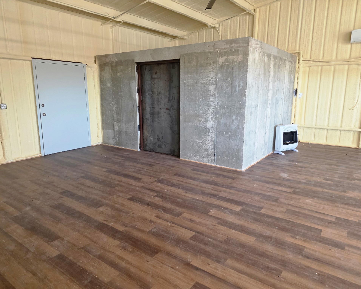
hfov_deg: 70.2
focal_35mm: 24
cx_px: 172
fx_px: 256
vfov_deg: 58.8
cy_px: 145
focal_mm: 6.25
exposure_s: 1/120
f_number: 1.7
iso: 500
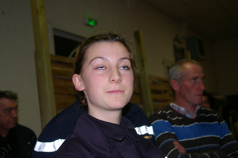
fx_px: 376
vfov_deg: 23.7
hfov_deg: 35.1
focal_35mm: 57
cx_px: 119
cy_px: 79
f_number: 4.5
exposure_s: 1/60
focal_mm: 38
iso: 400
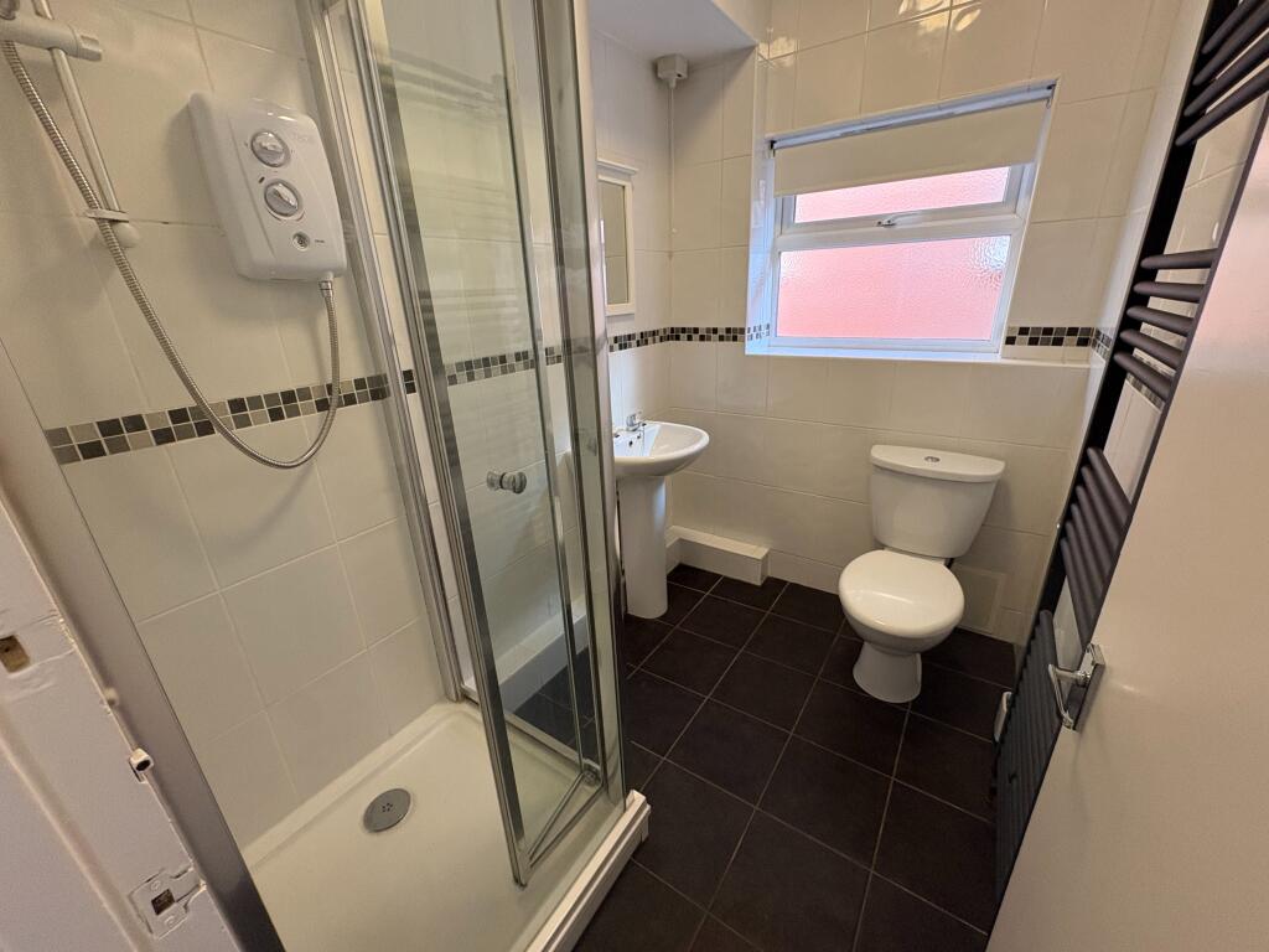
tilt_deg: -20.5
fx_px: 513
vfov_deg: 85.7
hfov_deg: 102.1
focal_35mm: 14
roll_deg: +2.7
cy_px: 476
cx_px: 634
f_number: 2.2
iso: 250
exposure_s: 1/50
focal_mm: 2.22
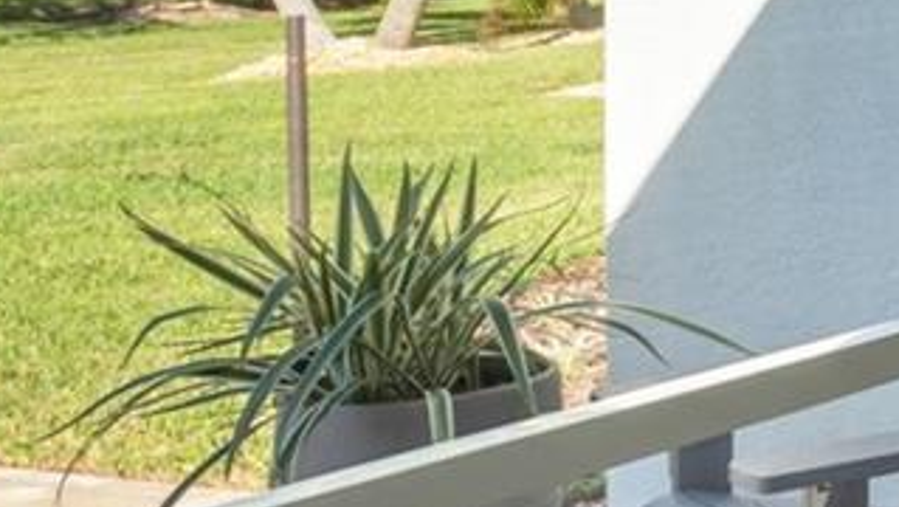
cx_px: 1945
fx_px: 2004
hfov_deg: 16.6
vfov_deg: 14.0
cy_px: -90
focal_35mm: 84
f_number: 9
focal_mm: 16
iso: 200
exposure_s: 1/125
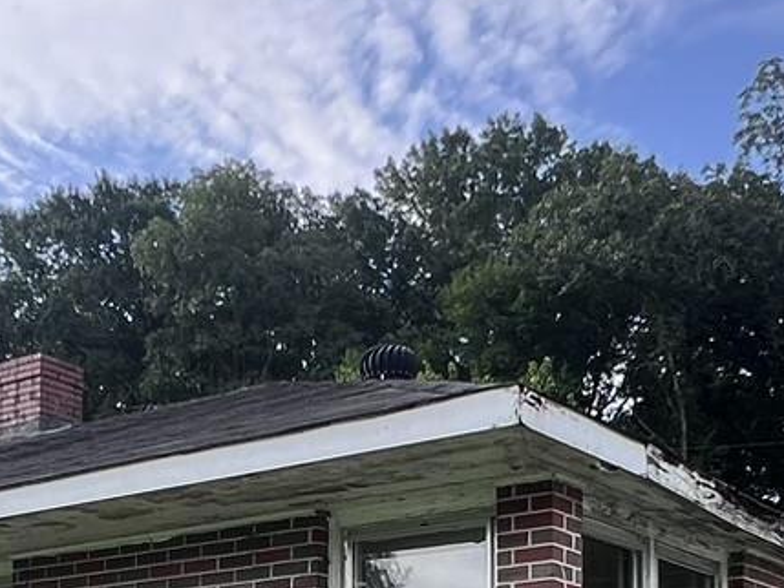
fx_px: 1405
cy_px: 765
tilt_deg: +2.8
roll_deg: -0.1
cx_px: 333
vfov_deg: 21.4
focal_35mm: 62
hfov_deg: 31.1
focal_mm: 1.57
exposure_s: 1/341
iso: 32
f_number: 1.8
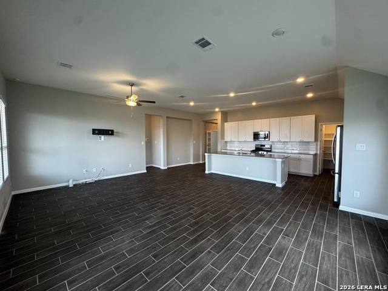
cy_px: 146
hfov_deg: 102.1
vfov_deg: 85.7
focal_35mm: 14
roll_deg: -0.2
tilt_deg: -2.8
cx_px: 194
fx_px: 157
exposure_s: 1/120
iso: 250
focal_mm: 2.22
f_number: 2.2
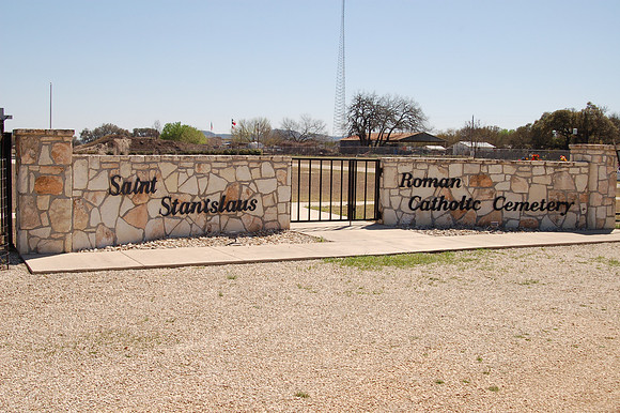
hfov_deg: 46.4
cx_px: 310
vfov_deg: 31.9
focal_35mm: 42
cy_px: 206
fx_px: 723
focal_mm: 28
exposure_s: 1/400
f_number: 10
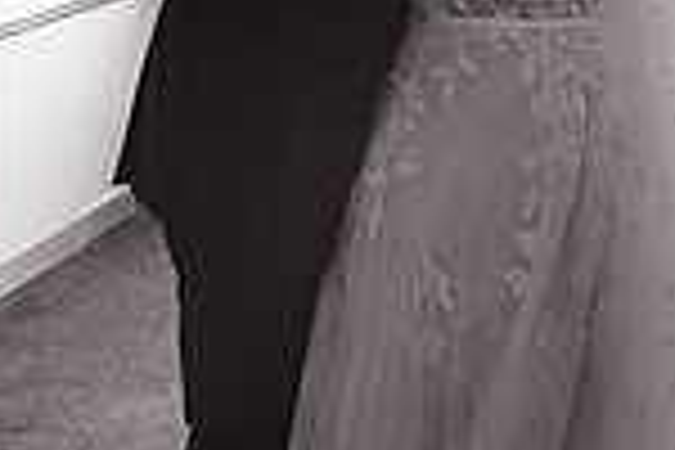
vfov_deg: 13.0
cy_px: -405
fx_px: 1744
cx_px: 540
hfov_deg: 21.6
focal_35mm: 93
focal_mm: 24
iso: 1000
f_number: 4
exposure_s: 1/125
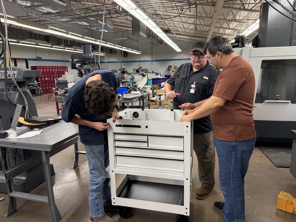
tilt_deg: -11.4
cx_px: 148
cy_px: 111
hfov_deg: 71.6
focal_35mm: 24
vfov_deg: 56.8
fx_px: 205
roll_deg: +1.8
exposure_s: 1/120
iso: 320
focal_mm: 6.76
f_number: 1.78
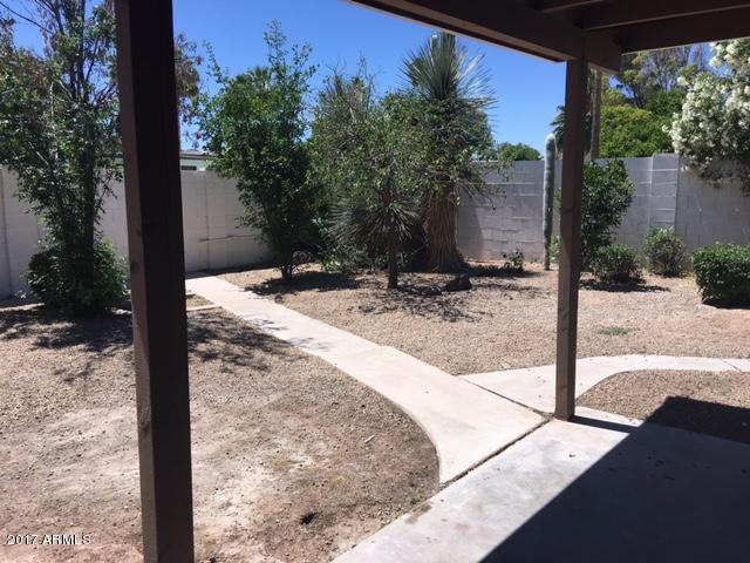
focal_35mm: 29
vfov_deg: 48.2
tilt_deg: -7.7
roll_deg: -0.2
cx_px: 375
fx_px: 628
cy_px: 282
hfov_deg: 61.7
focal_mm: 4.15
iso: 25
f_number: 2.2
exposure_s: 1/2079
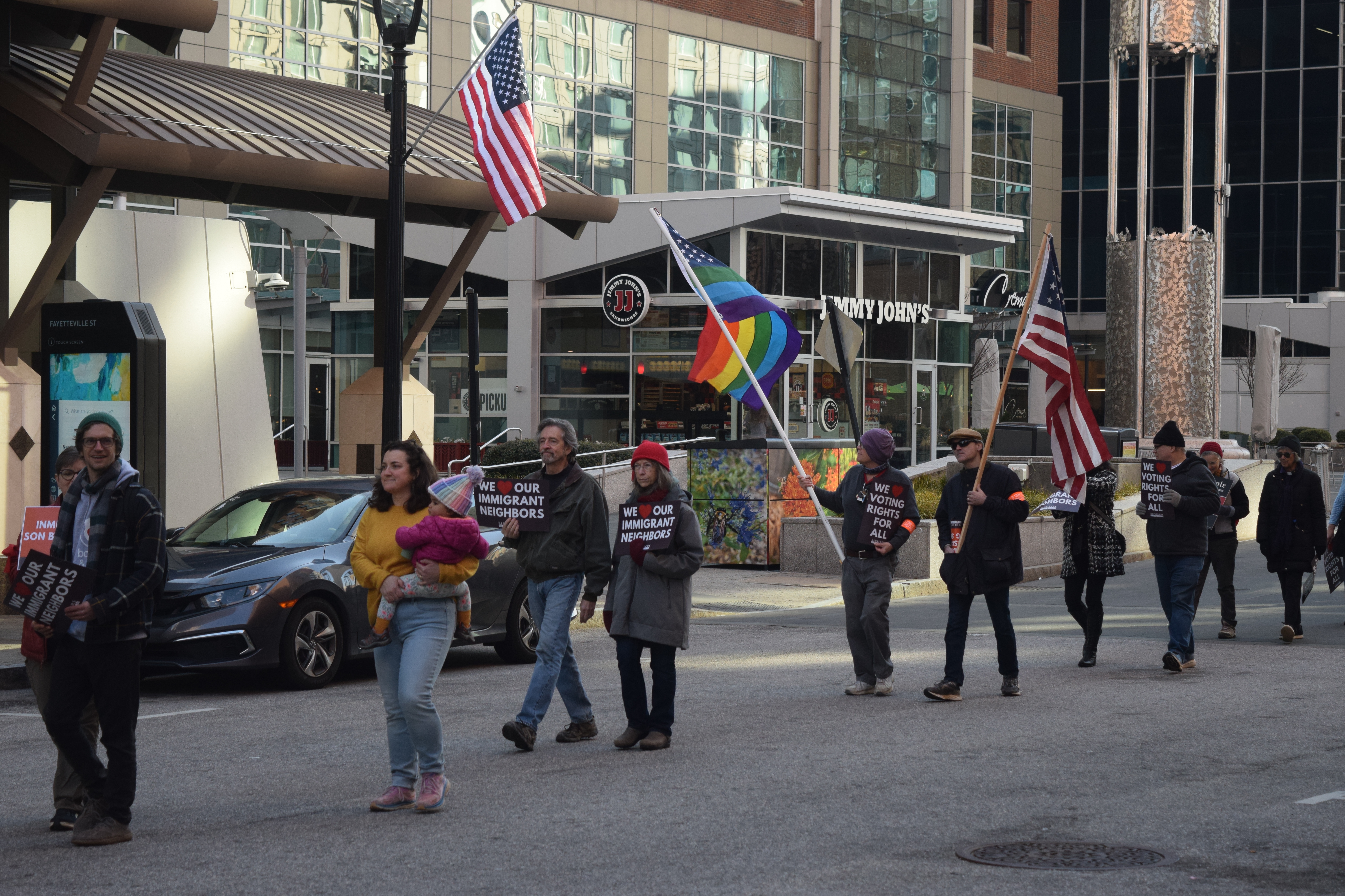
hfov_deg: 24.6
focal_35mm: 82
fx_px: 3082
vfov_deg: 16.6
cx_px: 672
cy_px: 448
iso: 800
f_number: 5.6
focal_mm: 55
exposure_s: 1/500
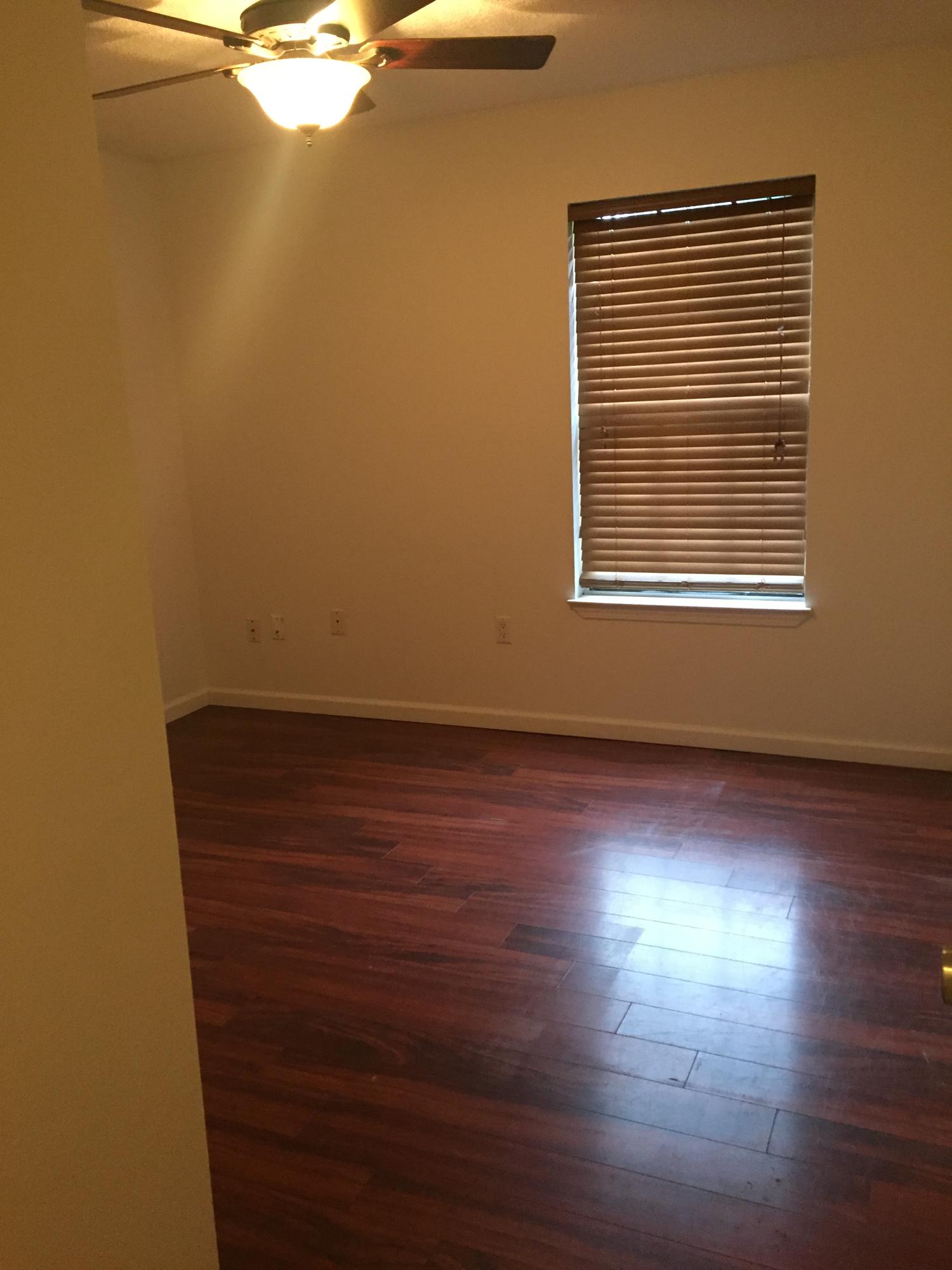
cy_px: 635
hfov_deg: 48.2
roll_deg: +3.2
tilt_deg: -11.8
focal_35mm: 29
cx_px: 476
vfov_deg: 61.7
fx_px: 1063
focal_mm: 4.15
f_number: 2.2
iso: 250
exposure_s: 1/30
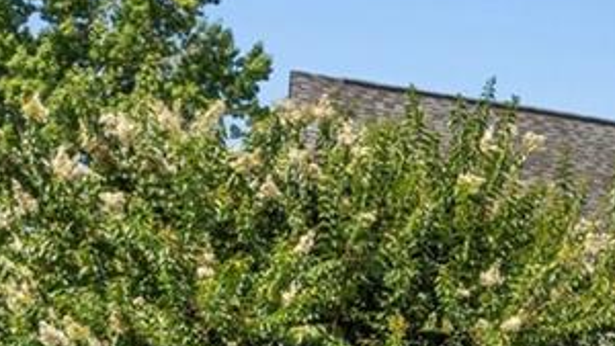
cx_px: 974
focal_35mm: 100
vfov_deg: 11.6
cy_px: 533
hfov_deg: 18.4
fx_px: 1631
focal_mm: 10.26
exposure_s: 1/500
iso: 100
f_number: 6.3
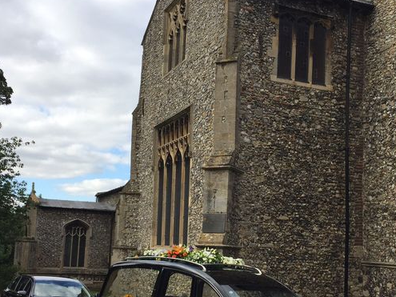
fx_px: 572
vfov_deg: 28.9
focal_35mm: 50
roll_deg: -2.2
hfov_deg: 38.1
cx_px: 224
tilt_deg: +3.6
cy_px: 195
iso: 32
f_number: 2.2
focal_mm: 4.15
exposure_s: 1/964
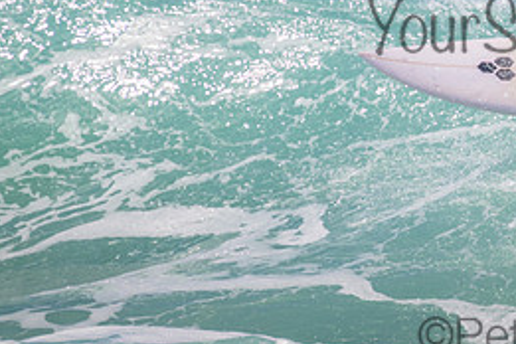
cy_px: 7
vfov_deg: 0.8
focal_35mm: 1780
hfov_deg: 1.2
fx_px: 25511
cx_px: 571
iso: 500
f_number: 11
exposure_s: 1/1250
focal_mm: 800
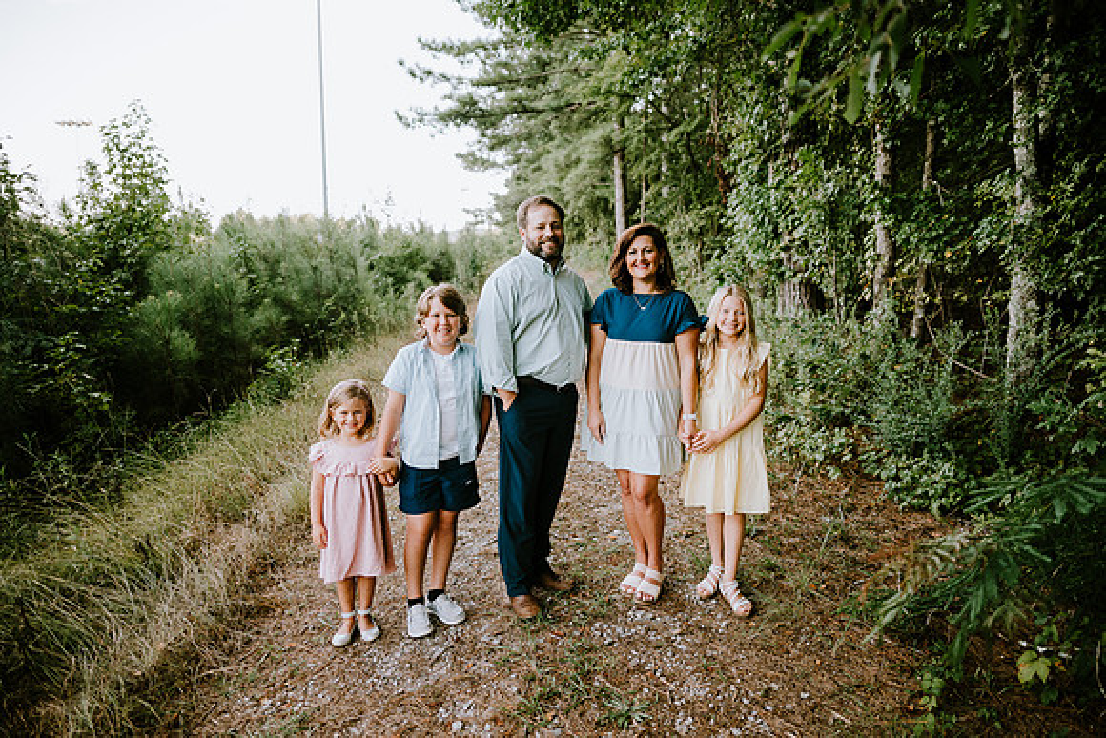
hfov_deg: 73.7
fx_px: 737
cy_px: 369
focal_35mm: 24
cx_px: 553
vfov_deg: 53.2
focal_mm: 24
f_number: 2.2
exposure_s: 1/320
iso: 320
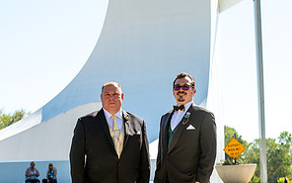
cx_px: 145
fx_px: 987
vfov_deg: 10.5
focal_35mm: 124
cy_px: 141
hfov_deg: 16.8
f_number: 5.6
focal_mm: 80
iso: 400
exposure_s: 1/1250
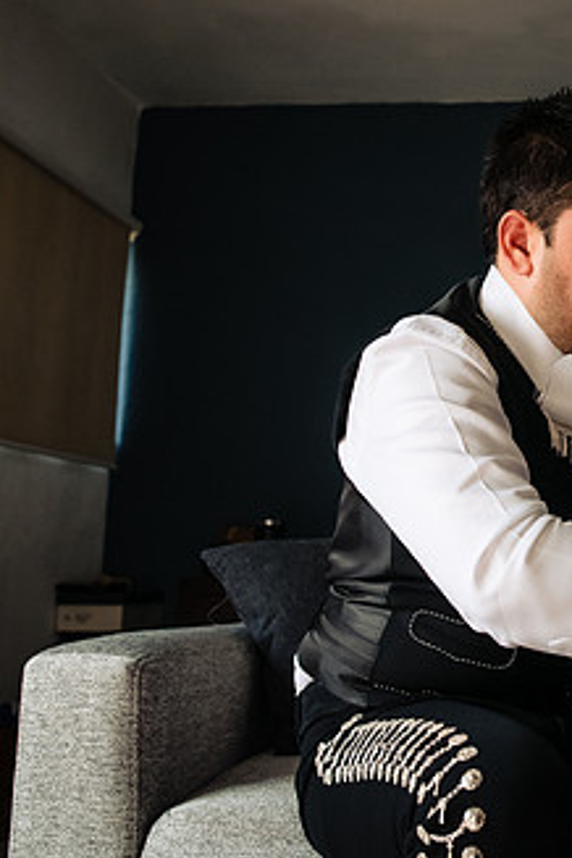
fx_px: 1120
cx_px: 646
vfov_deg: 41.8
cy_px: 360
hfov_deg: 26.2
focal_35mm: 47
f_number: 4
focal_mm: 24
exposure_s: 1/500
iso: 1600
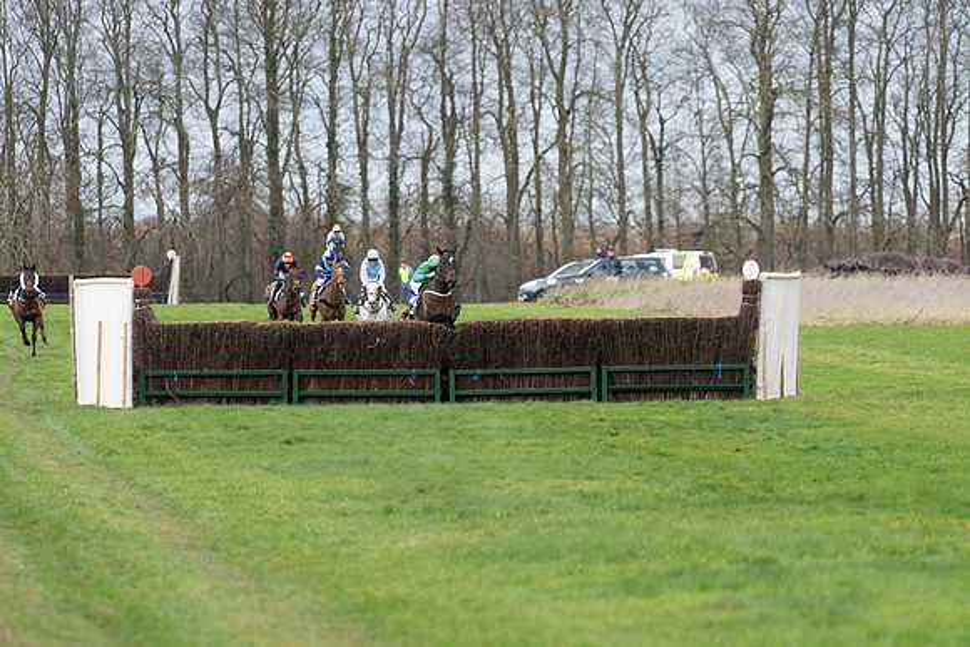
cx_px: 485
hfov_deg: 5.0
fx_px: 11157
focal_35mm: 414
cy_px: 324
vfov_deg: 3.3
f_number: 4
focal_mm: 276
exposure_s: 1/1250
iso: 500
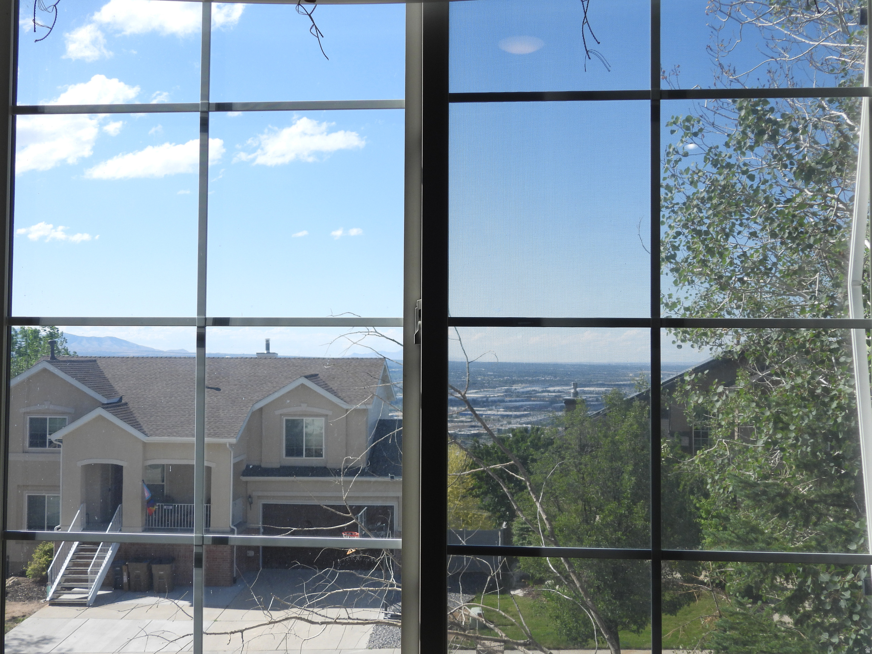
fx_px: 1008
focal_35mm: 40
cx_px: 436
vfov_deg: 36.0
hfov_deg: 46.8
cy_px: 327
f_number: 3.2
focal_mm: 7.1
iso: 100
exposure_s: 1/1000
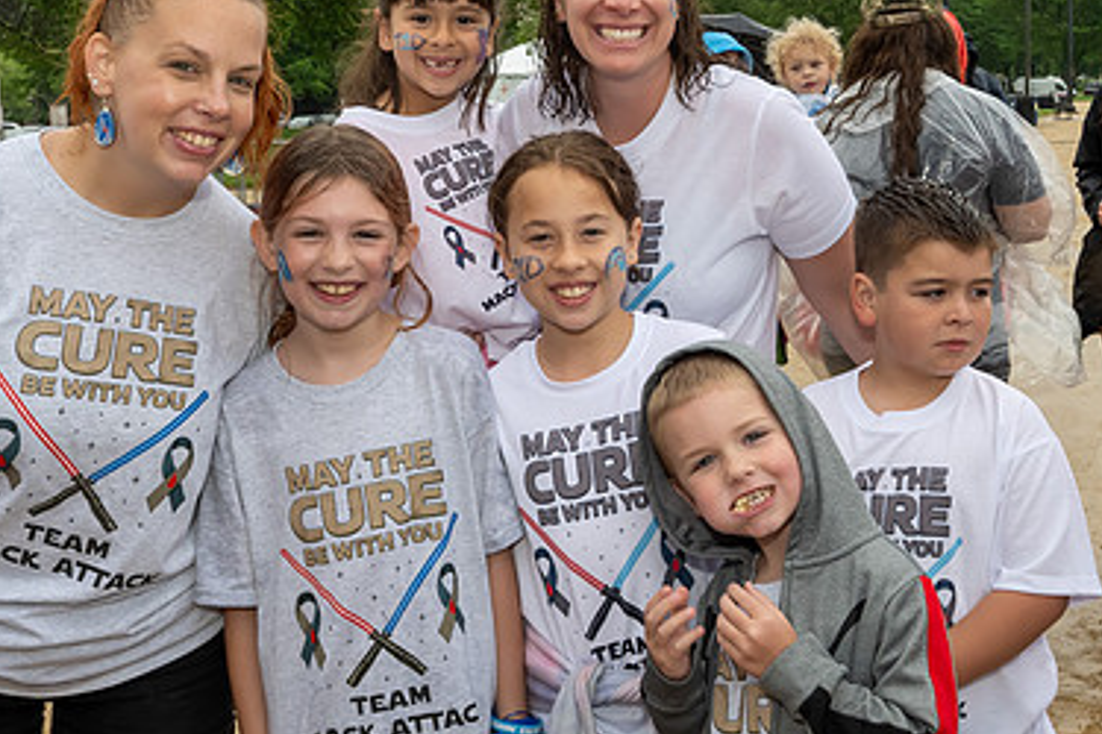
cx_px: 705
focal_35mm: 52
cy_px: 227
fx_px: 1592
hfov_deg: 37.9
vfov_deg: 25.8
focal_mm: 20
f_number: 10
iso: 560
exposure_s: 1/250
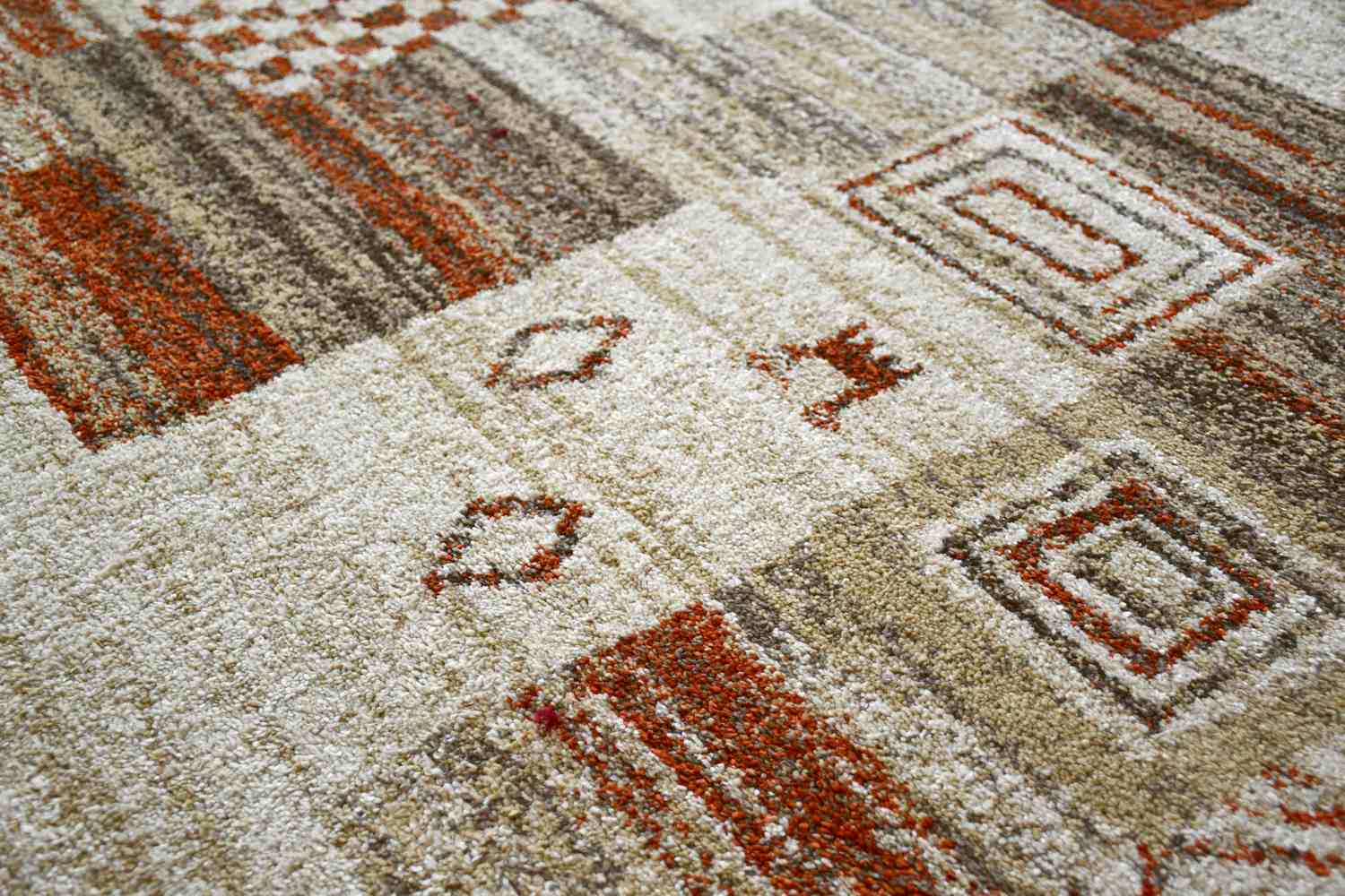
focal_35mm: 40
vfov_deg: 33.4
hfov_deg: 48.5
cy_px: 448
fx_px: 1494
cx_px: 672
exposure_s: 1/250
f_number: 4
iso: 800
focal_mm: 27
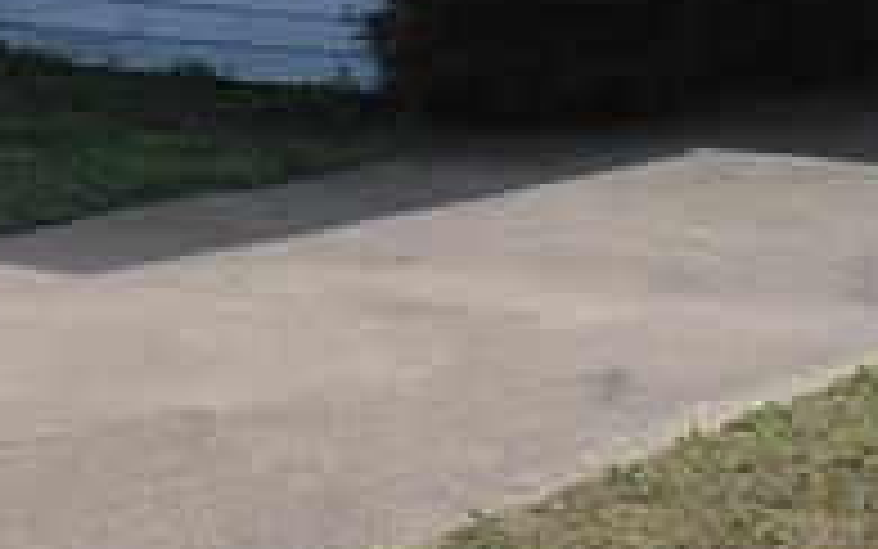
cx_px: 0
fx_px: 3471
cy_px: -506
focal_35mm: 145
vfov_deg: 8.6
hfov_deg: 14.2
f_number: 9
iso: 100
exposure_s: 1/320
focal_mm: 18
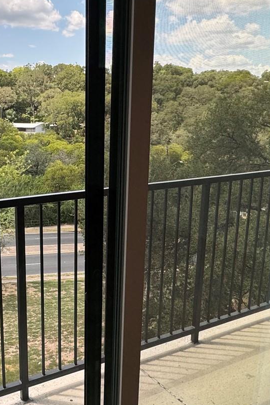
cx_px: 43
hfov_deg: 34.5
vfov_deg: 51.9
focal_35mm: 37
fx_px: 416
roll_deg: +0.9
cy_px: 202
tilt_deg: -13.2
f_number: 2.2
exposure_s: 1/675
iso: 40
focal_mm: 2.22
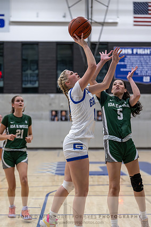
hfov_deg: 18.4
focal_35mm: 74
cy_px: 116
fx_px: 466
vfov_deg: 27.3
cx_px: 76
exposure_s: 1/1000
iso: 6400
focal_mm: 70
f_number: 2.8
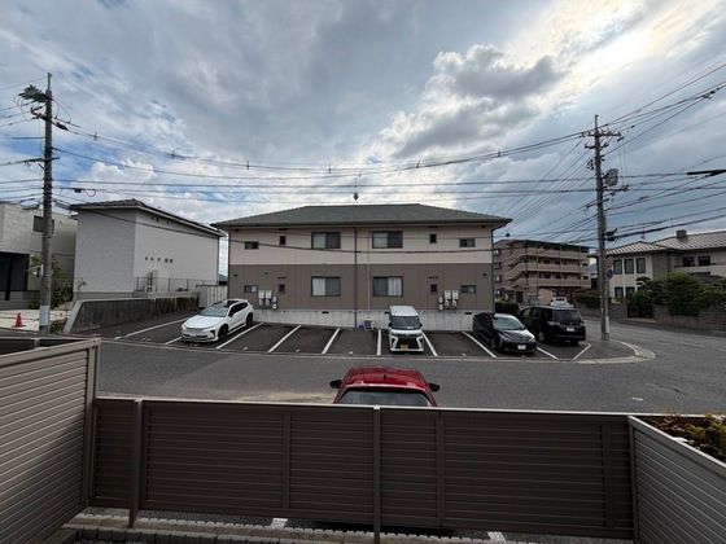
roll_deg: +0.1
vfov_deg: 85.7
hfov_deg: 102.1
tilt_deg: +4.5
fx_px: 294
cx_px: 363
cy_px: 272
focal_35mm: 14
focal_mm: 2.22
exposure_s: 1/853
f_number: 2.2
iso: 20
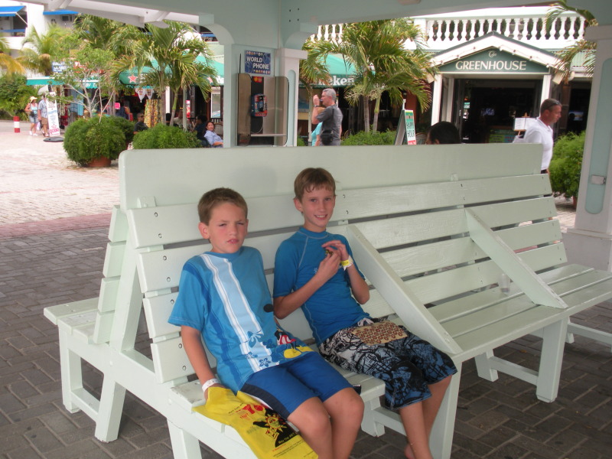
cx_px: 306
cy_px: 230
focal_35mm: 36
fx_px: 636
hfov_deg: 51.4
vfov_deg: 39.7
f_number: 3.5
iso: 64
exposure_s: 1/67.6
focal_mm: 6.3
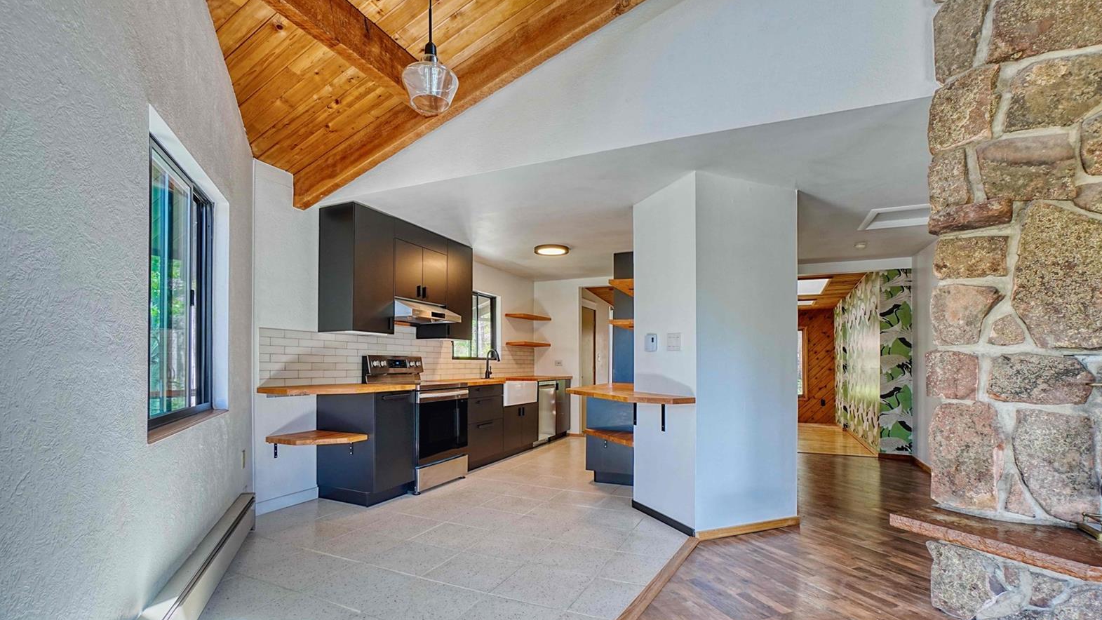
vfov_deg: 66.7
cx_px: 550
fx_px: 468
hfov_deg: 99.4
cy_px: 360
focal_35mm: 16
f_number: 6.3
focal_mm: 10
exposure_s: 1/30
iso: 320
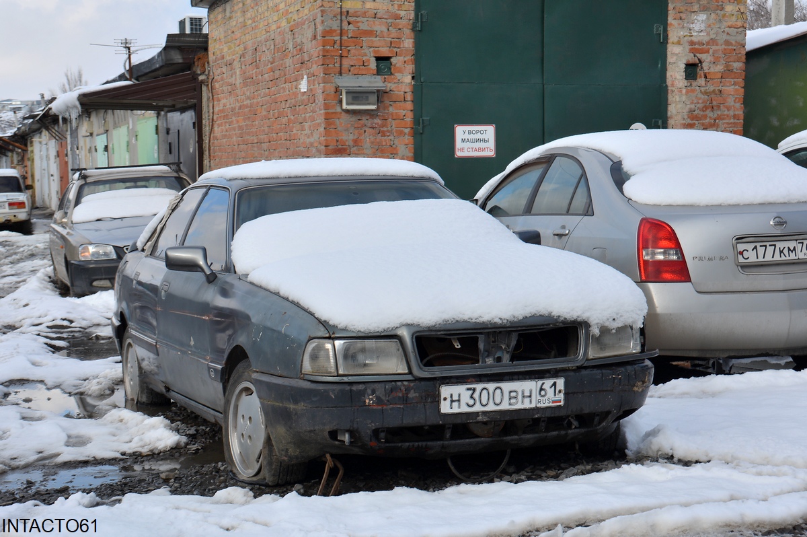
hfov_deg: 35.1
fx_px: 1277
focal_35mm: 57
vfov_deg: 23.7
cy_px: 268
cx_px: 404
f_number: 8
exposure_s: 1/250
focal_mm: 38
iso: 100
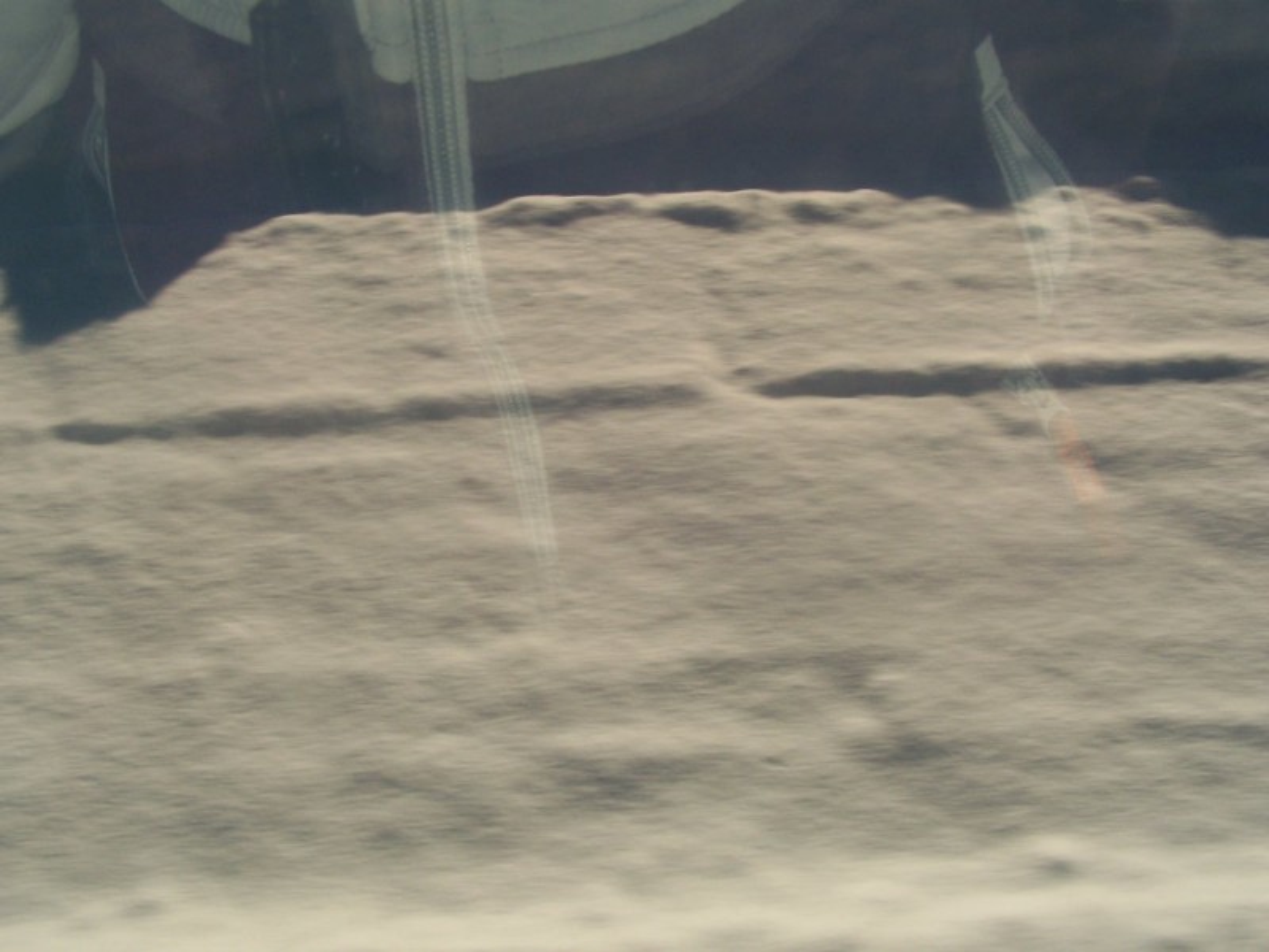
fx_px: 1393
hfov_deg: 49.0
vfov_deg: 37.7
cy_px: 476
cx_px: 634
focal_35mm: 38
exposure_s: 1/350
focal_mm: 6.3
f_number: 5.6
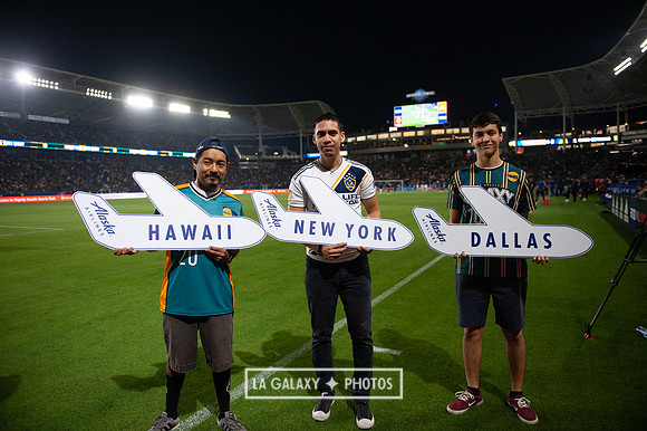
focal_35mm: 24
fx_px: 431
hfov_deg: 73.8
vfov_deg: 53.1
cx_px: 324
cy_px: 216
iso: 2500
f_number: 2.8
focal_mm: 24
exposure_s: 1/1600
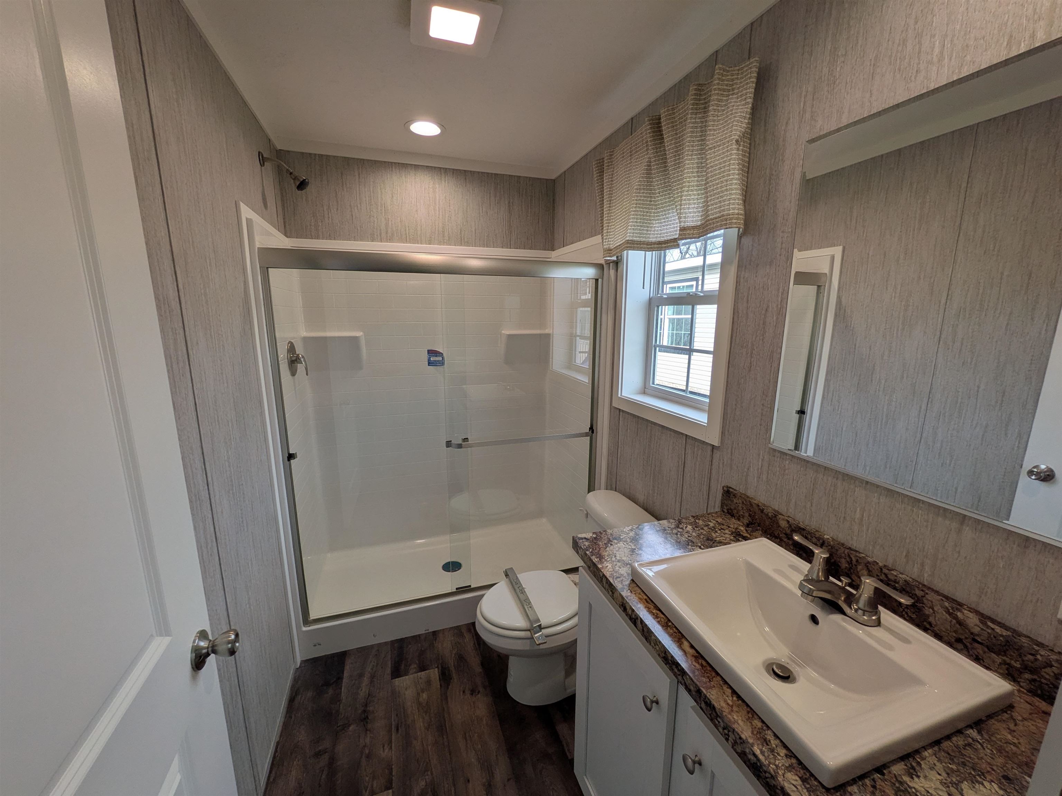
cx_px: 531
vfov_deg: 85.7
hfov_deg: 102.1
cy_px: 398
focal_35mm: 14
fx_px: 430
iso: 50
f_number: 2.2
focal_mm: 1.83
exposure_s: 1/240
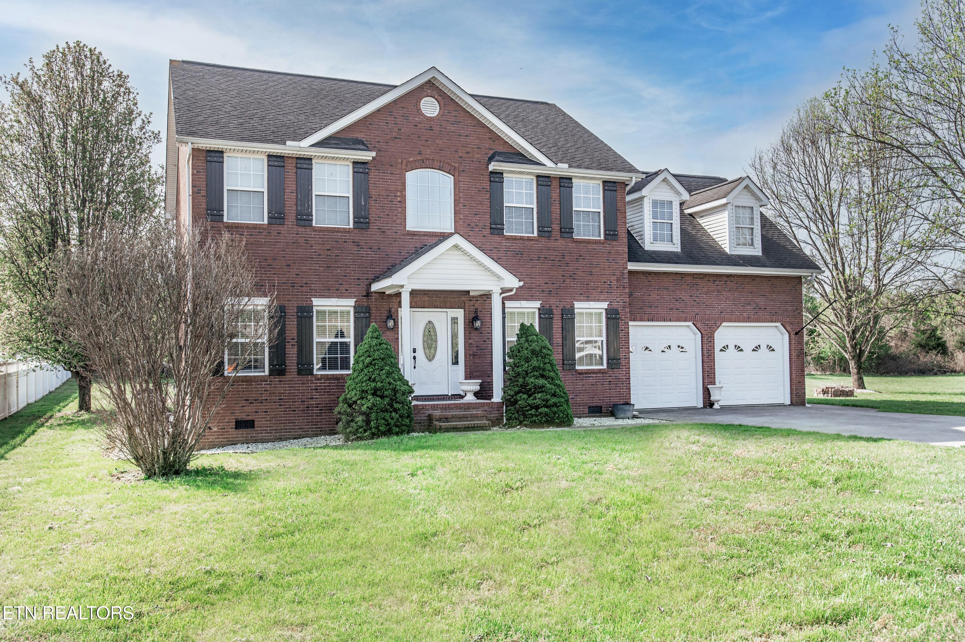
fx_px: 803
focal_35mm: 30
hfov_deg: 62.0
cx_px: 482
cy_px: 321
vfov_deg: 43.5
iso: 250
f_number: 8
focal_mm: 30
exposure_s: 1/640
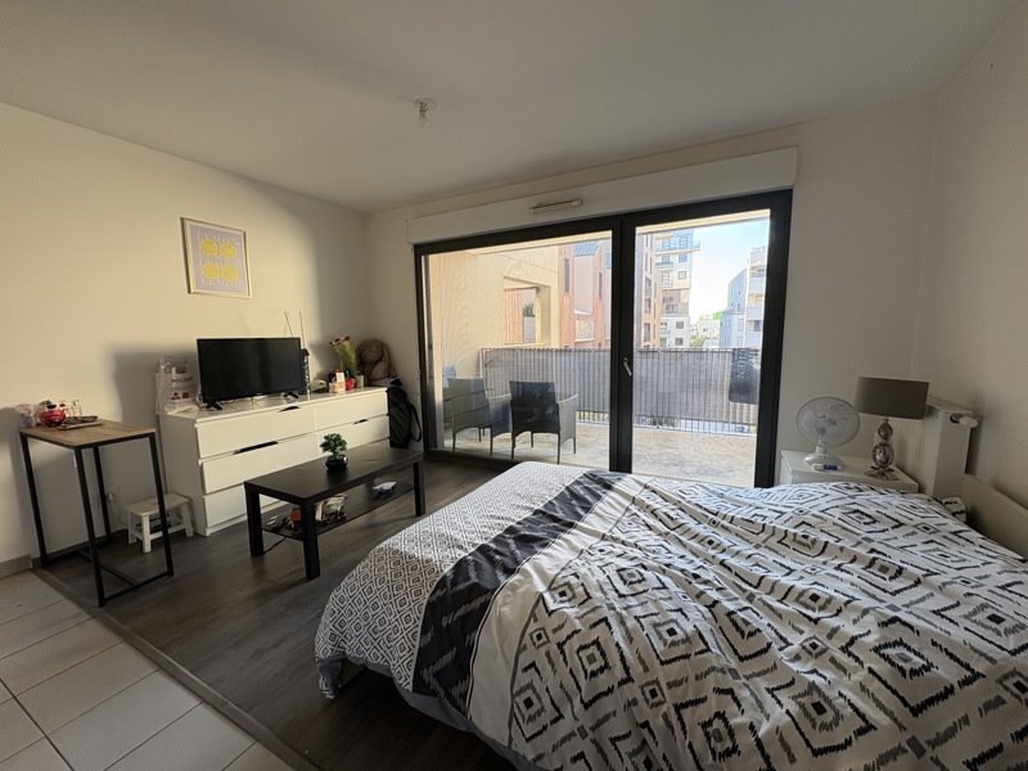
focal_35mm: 14
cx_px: 514
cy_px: 386
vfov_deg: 85.7
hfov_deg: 102.1
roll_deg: +0.8
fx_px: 416
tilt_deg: -7.1
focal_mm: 2.22
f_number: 2.2
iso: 64
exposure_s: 1/99
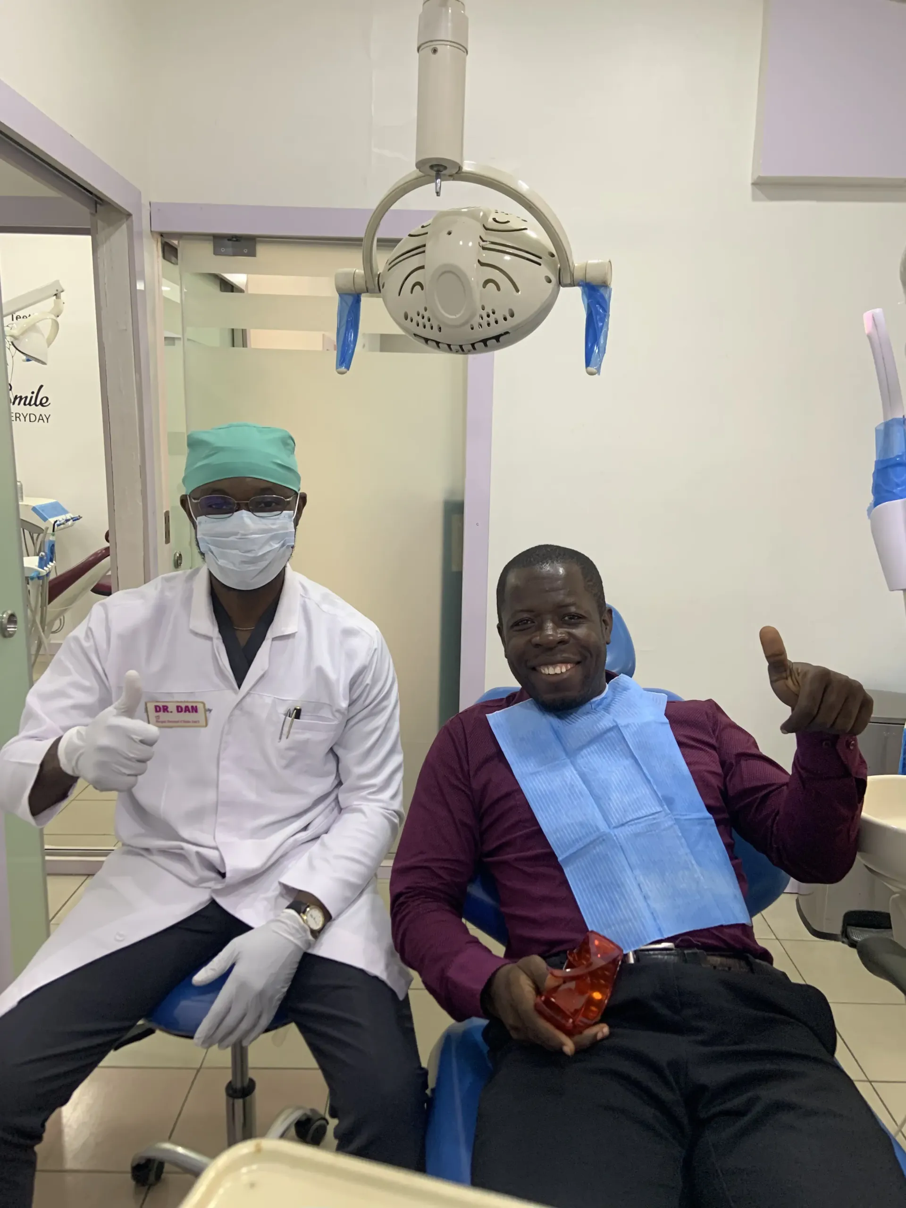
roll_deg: -0.7
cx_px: 453
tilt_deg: -9.9
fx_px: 907
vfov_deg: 67.3
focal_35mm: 26
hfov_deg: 53.1
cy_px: 604
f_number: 1.8
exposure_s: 1/60
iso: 125
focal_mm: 4.25
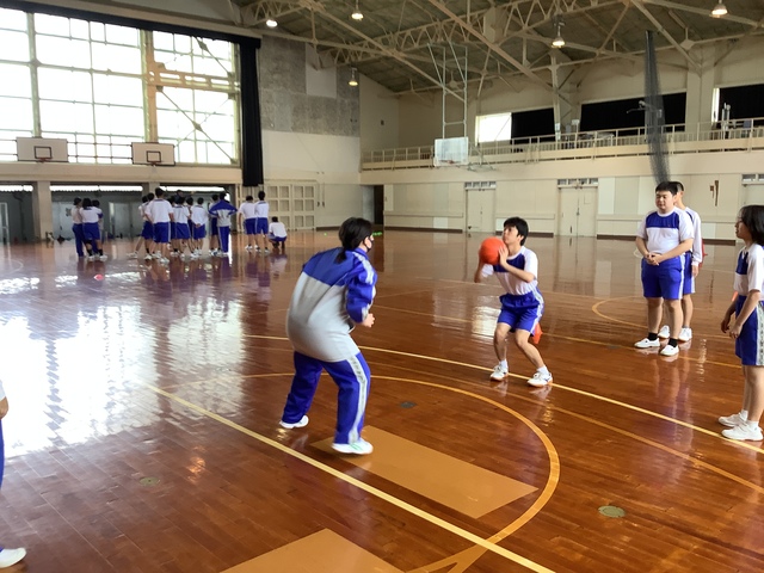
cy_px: 286
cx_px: 382
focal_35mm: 31
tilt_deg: -10.8
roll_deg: +0.1
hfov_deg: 58.4
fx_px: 684
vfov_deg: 45.4
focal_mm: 3.3
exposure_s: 1/60
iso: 80
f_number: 2.4
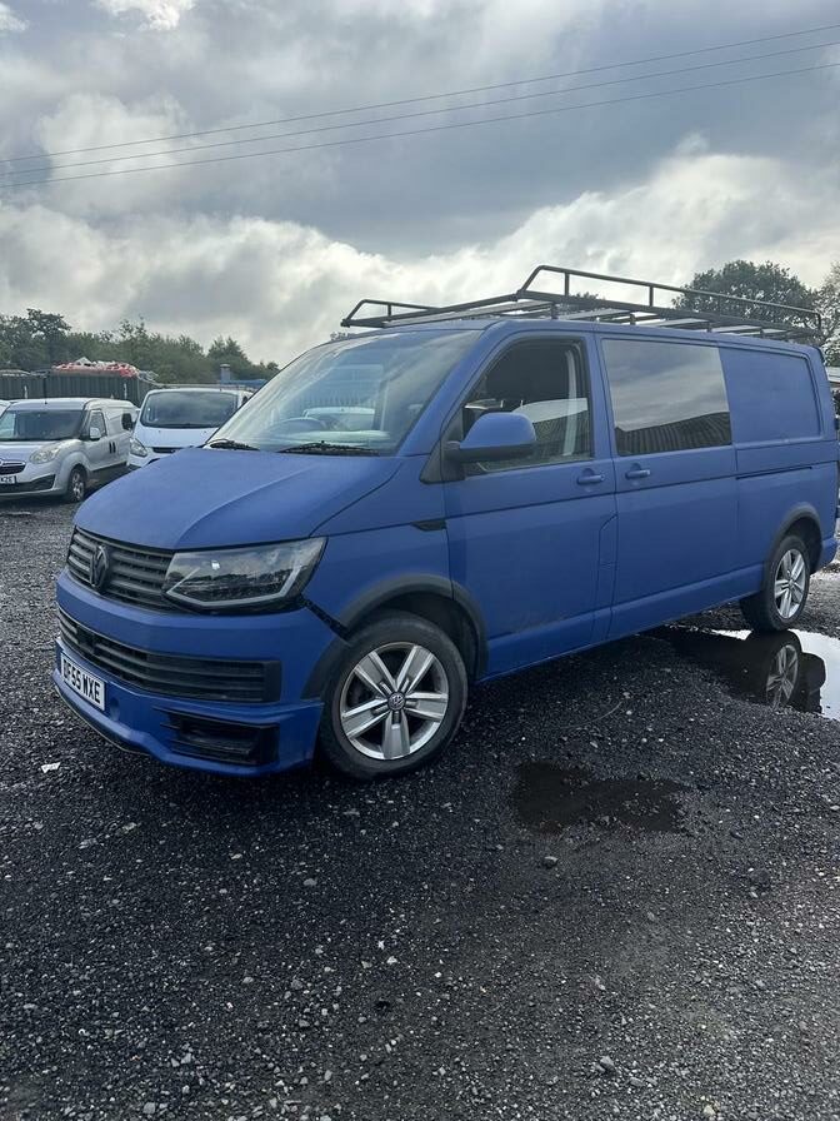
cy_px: 560
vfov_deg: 71.6
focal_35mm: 24
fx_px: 777
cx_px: 420
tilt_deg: -7.1
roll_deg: -3.1
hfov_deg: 56.8
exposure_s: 1/4348
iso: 80
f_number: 1.78
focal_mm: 6.86
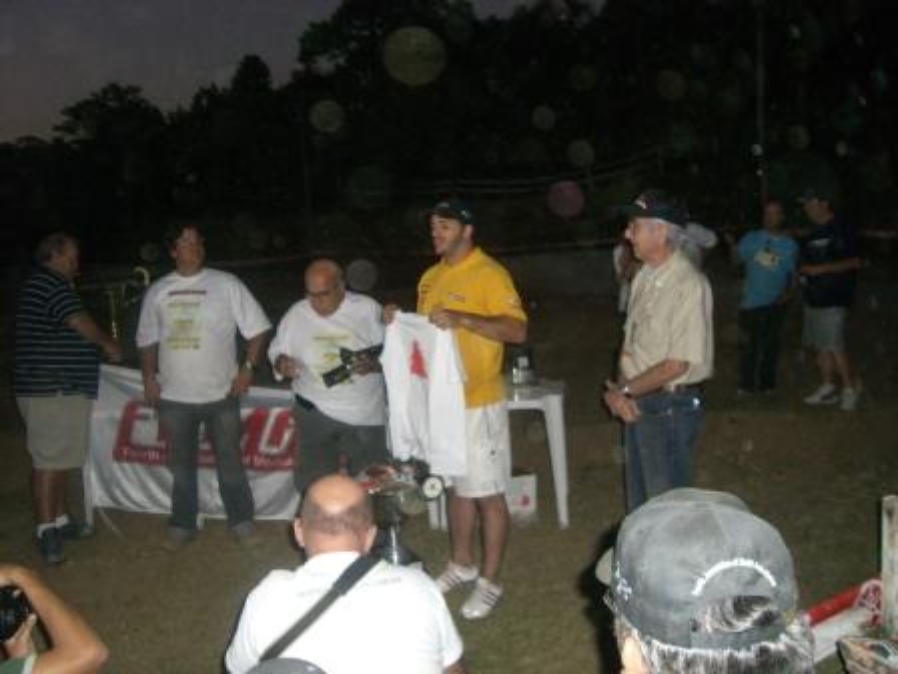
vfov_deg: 37.7
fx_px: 986
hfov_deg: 49.0
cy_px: 337
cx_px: 449
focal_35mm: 38
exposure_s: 1/60
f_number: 2.7
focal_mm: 6.2
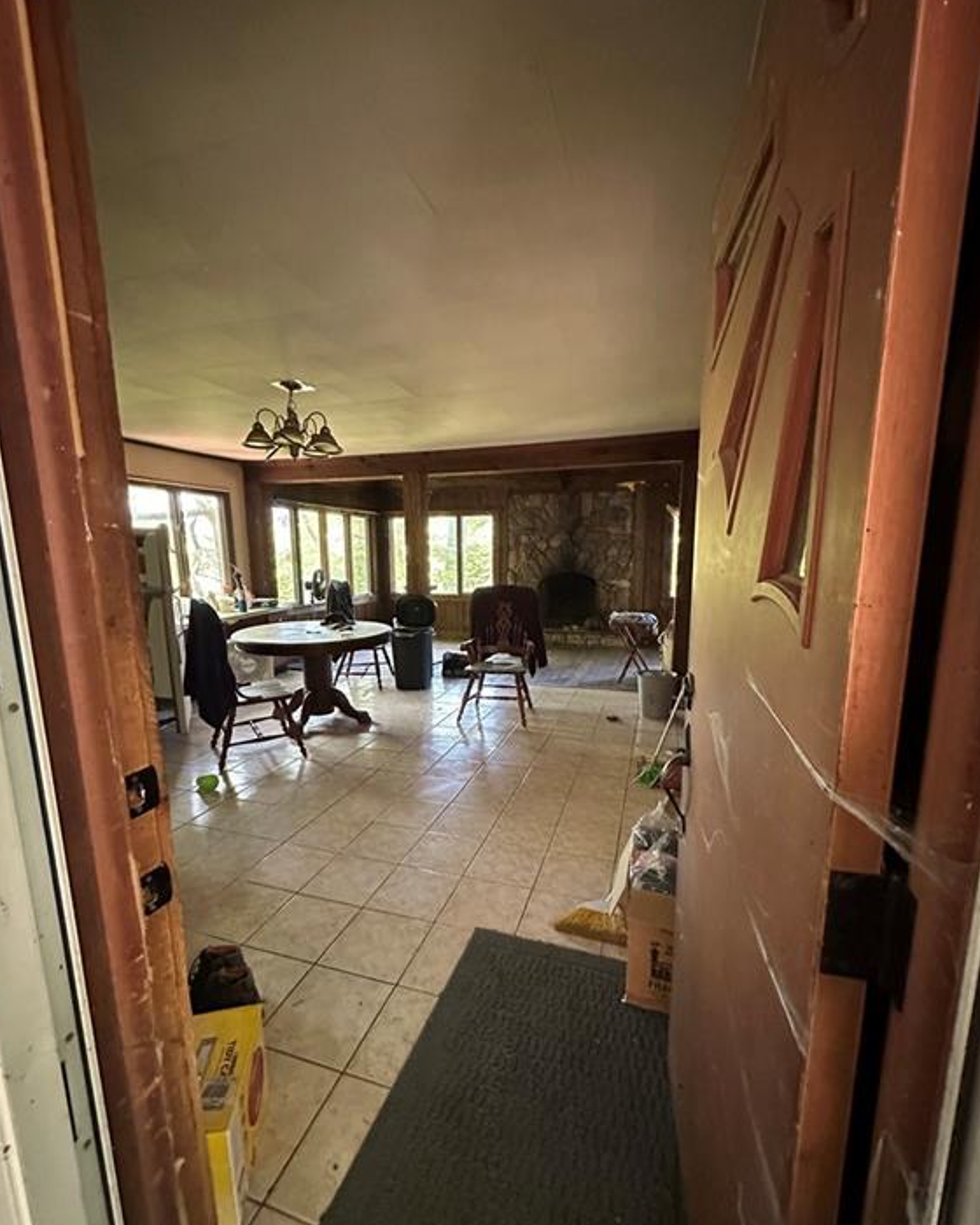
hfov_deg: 84.0
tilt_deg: -9.9
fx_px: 544
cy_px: 649
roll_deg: +0.0
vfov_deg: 96.7
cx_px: 488
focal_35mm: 15
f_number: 2.2
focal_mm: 2.22
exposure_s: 1/60
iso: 1250
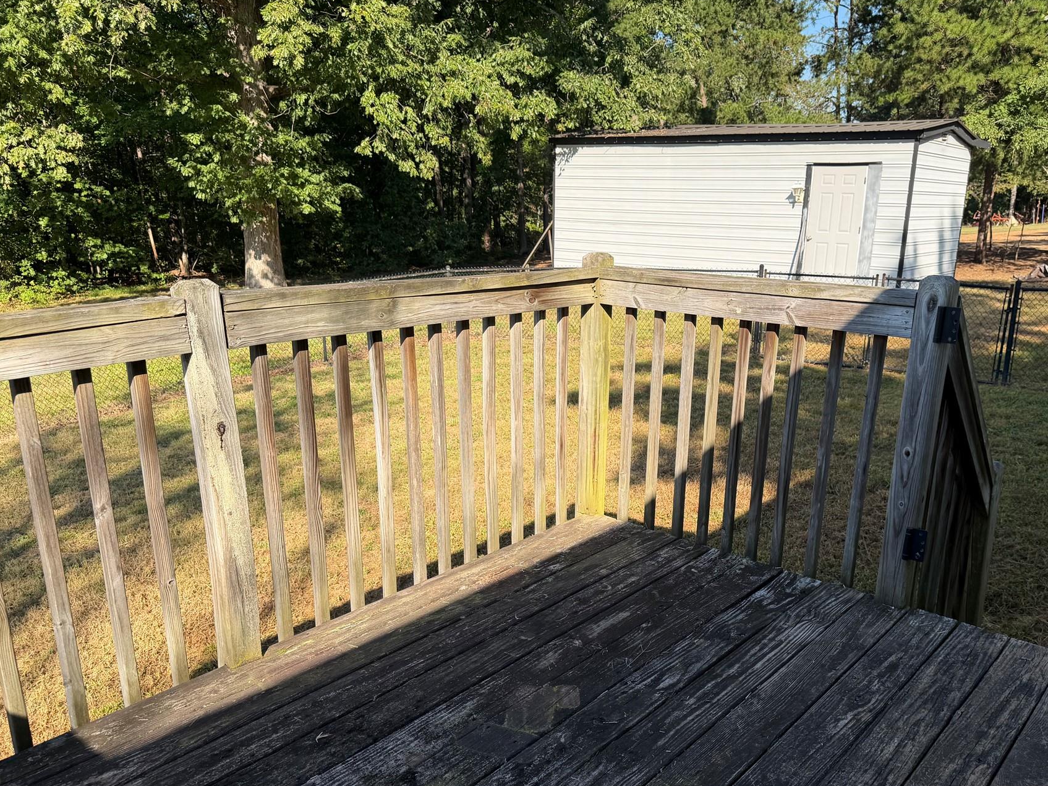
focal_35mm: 29
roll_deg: -1.2
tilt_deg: -16.8
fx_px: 878
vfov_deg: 48.0
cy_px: 458
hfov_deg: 61.5
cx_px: 573
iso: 80
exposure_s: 1/2053
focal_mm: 6.76
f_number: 1.78
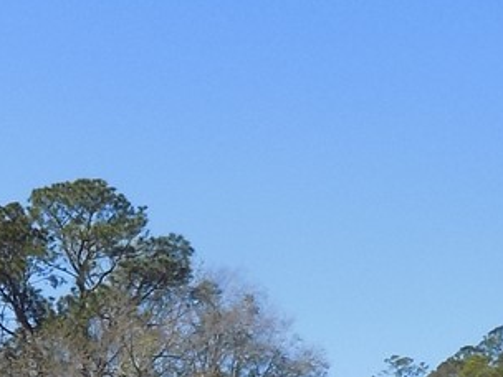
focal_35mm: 121
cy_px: 390
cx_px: -58
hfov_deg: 15.8
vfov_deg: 12.1
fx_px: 1758
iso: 80
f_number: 3.1
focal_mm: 4
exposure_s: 1/1000
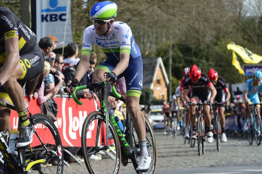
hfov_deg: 12.5
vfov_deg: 8.3
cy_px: 87
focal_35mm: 165
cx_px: 131
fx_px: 1200
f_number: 8
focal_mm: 165
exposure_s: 1/1000
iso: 1000
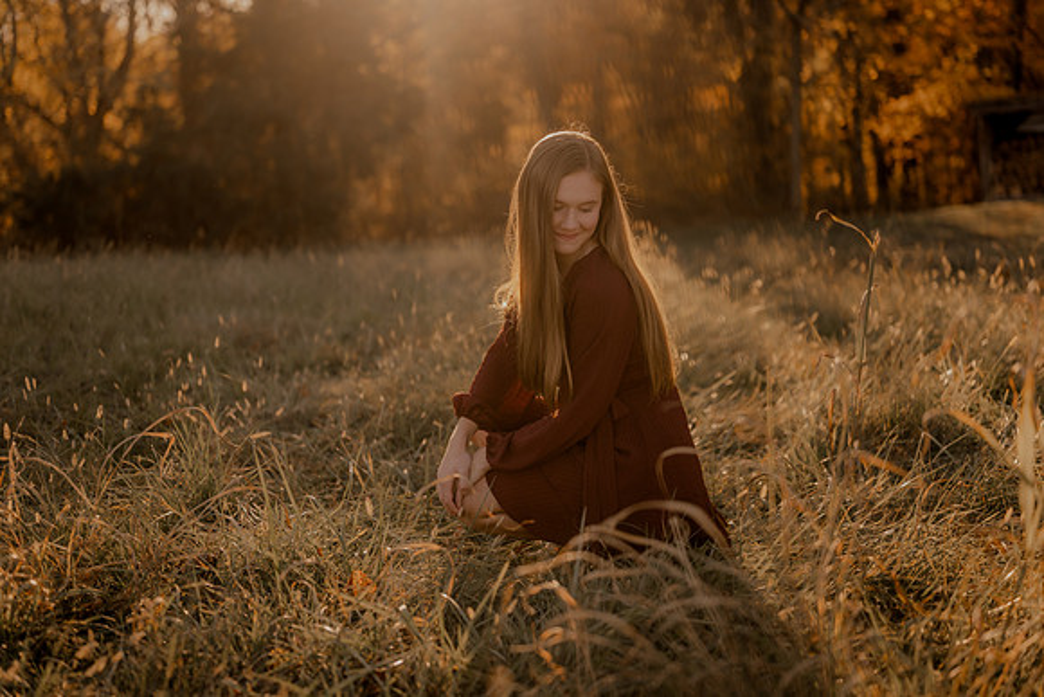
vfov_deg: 27.0
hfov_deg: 39.6
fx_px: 1450
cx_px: 522
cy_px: 348
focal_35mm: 50
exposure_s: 1/800
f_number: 1.8
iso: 250
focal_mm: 50
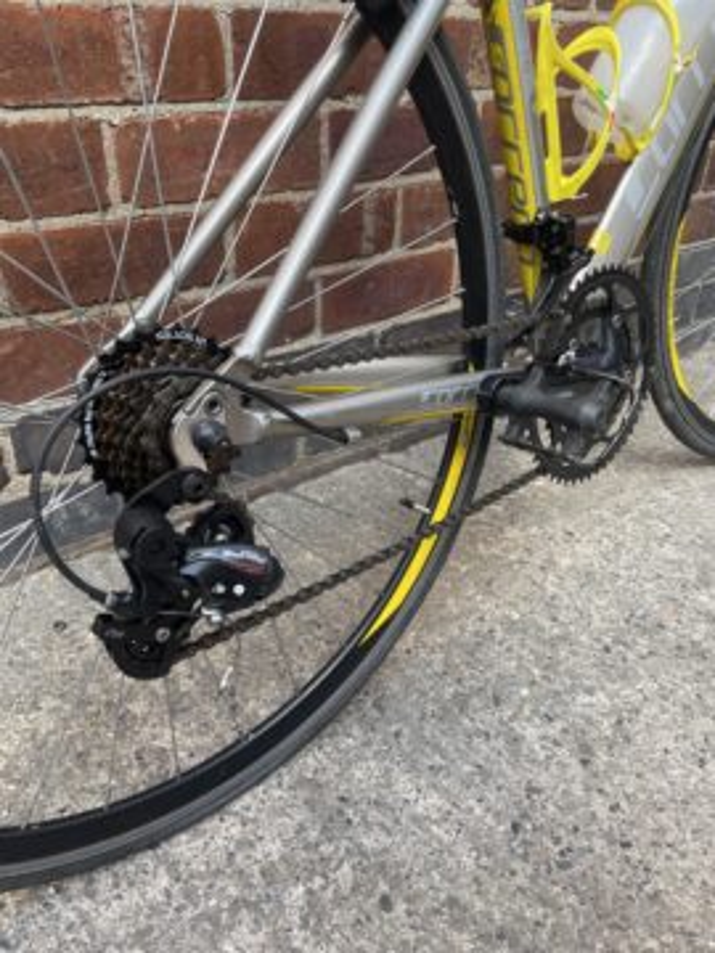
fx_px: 716
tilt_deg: -31.9
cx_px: 358
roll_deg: -1.4
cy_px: 476
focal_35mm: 26
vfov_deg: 67.3
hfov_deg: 53.1
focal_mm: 4.2
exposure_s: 1/217
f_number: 1.6
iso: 32
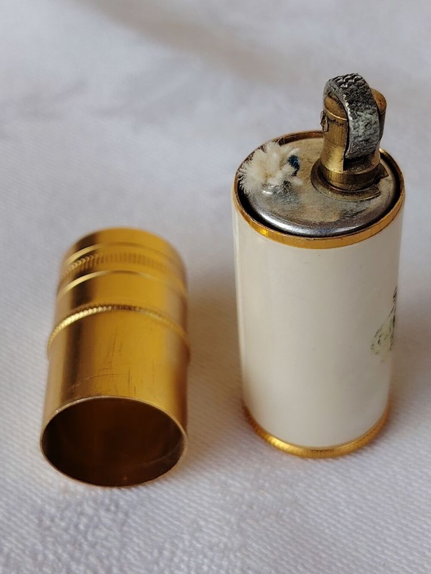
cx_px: 216
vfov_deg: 28.6
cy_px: 287
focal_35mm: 68
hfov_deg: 21.6
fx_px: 1129
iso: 100
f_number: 1.75
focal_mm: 5.25
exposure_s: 1/234
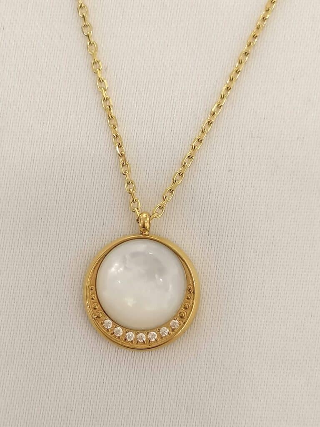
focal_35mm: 84
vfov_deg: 23.3
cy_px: 214
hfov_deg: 17.6
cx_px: 160
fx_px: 1035
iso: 125
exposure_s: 1/50
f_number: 1.8
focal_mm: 4.75
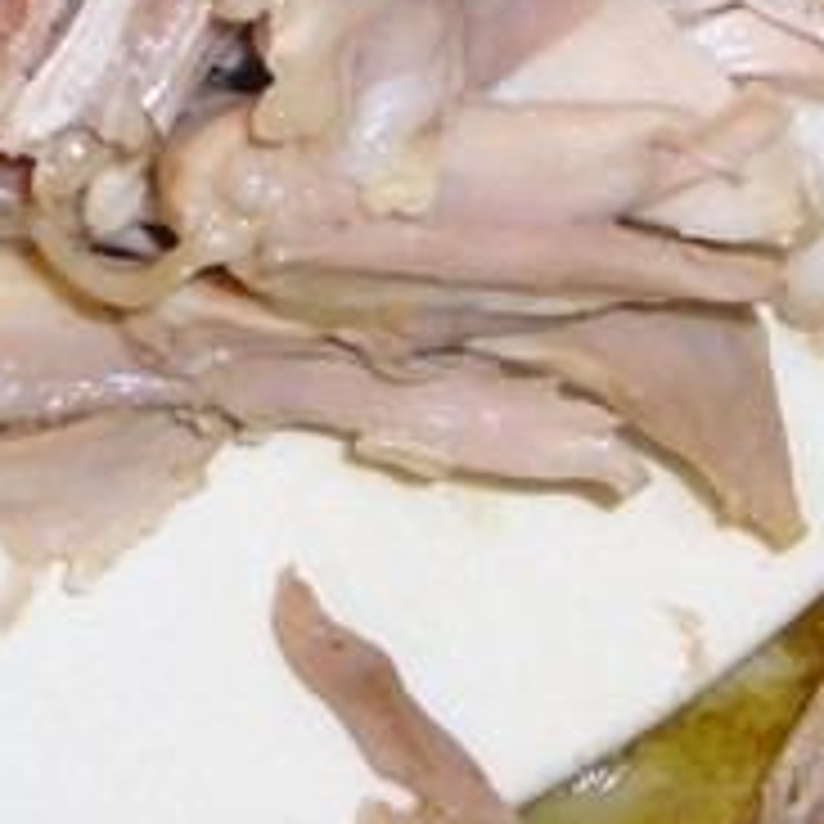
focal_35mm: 148
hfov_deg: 11.6
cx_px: 896
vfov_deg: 11.8
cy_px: 369
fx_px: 3986
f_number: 4.2
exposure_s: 1/30
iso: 100
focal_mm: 8
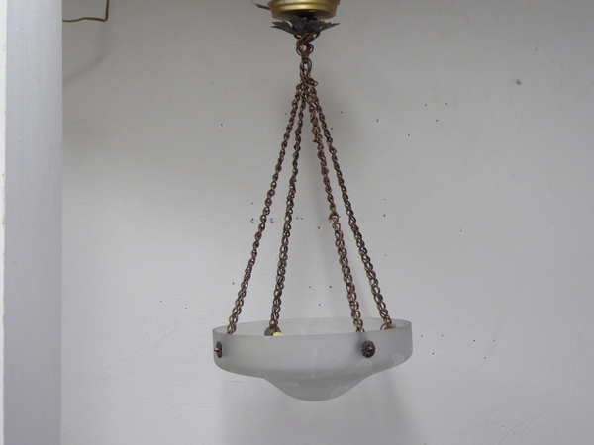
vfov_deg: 25.7
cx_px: 297
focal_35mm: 57
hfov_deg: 33.8
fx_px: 978
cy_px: 222
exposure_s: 1/20
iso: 400
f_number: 4.1
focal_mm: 9.6
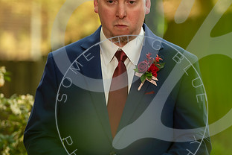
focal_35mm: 288
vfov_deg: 4.8
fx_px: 1856
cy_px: 49
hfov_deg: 7.1
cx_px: 169
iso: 250
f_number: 2.8
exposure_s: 1/200
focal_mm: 155
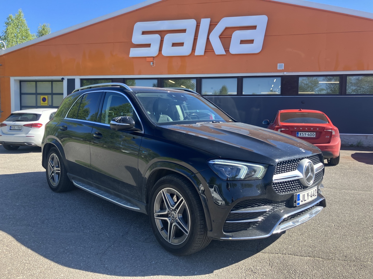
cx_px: 186
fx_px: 302
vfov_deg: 49.7
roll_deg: +0.2
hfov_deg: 63.4
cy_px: 140
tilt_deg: -3.4
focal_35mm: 28
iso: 32
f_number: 1.8
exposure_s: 1/463
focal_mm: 3.99
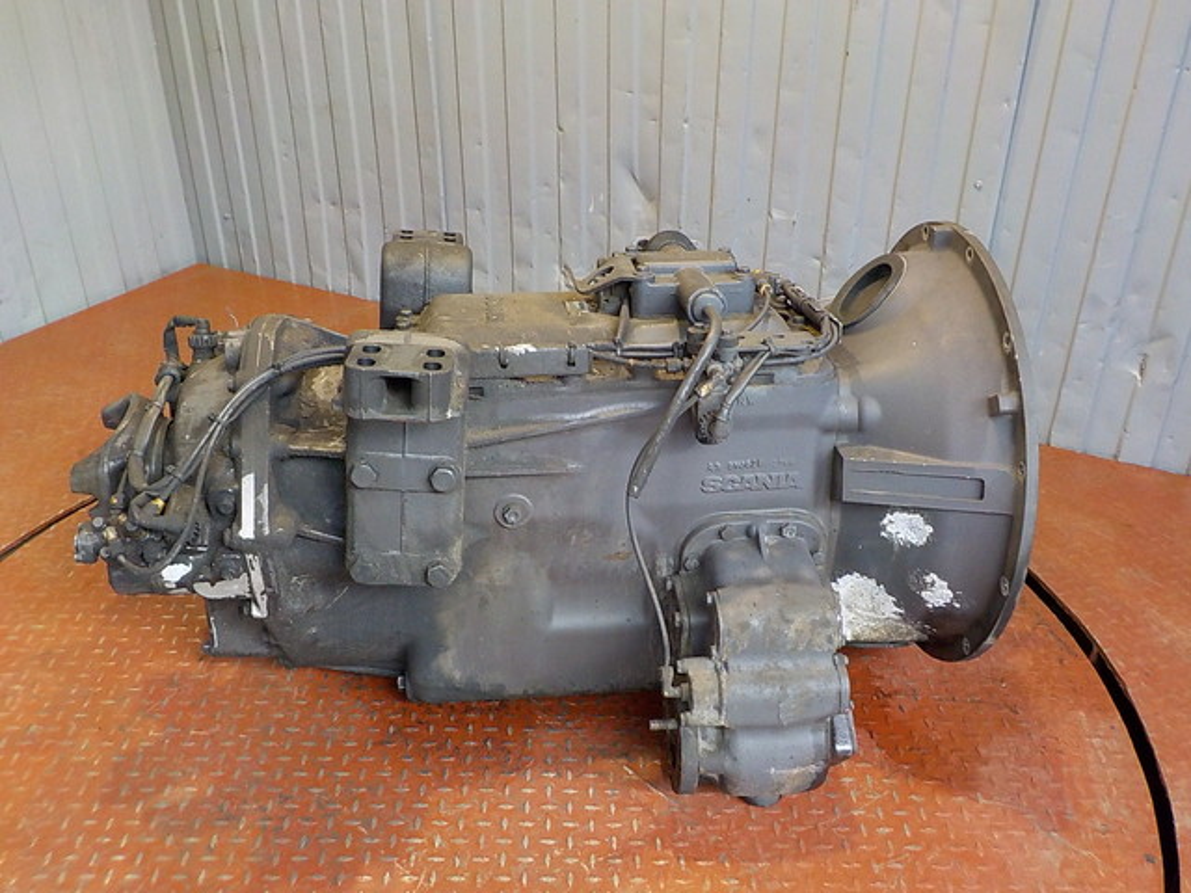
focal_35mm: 30
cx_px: 596
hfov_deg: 60.0
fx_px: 1032
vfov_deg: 46.8
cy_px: 446
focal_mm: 4.1
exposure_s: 1/30
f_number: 3.3
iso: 280
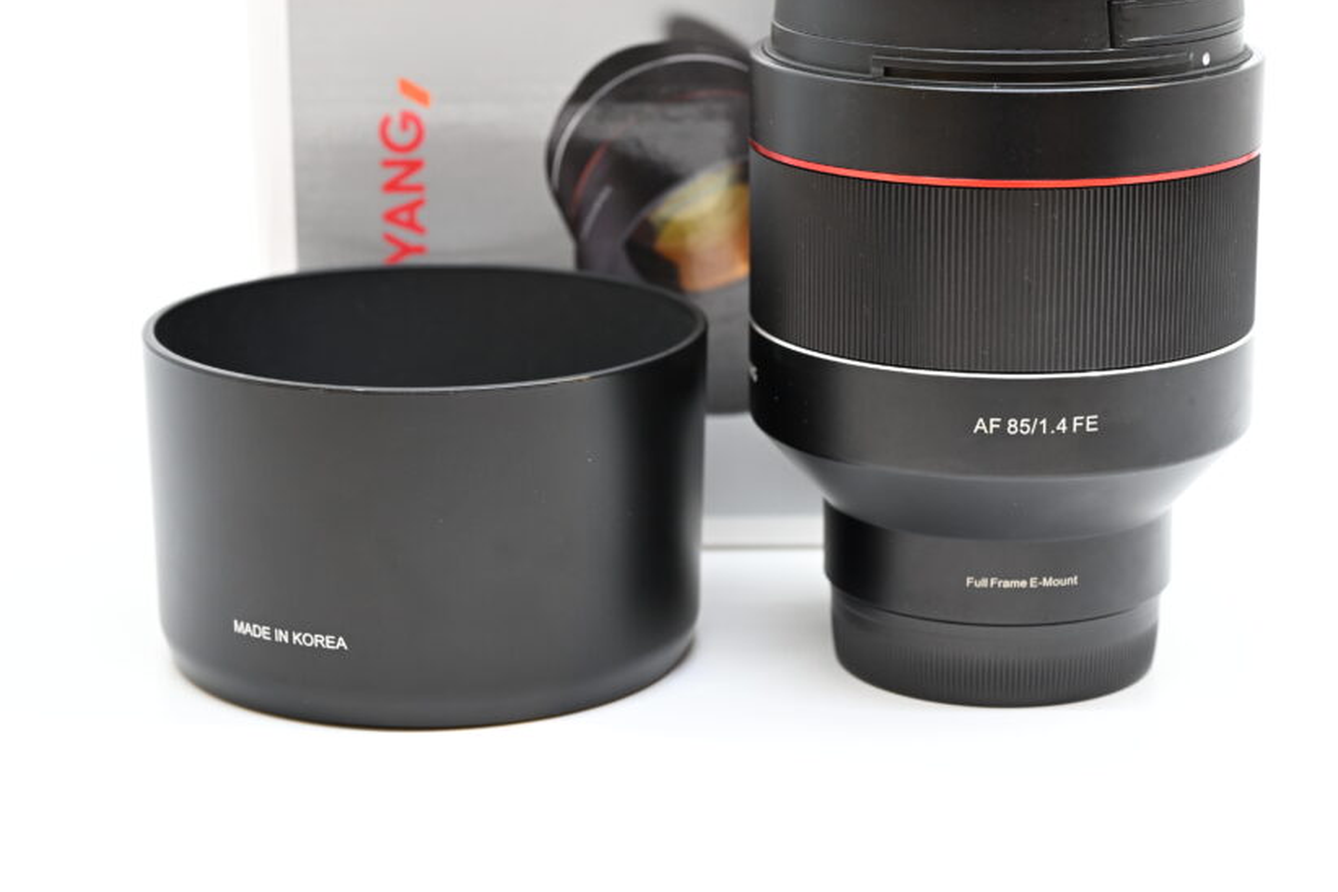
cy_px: 343
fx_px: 3196
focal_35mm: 86
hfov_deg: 23.6
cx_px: 664
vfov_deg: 15.9
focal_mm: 69
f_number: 7.1
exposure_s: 1/100
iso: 1000
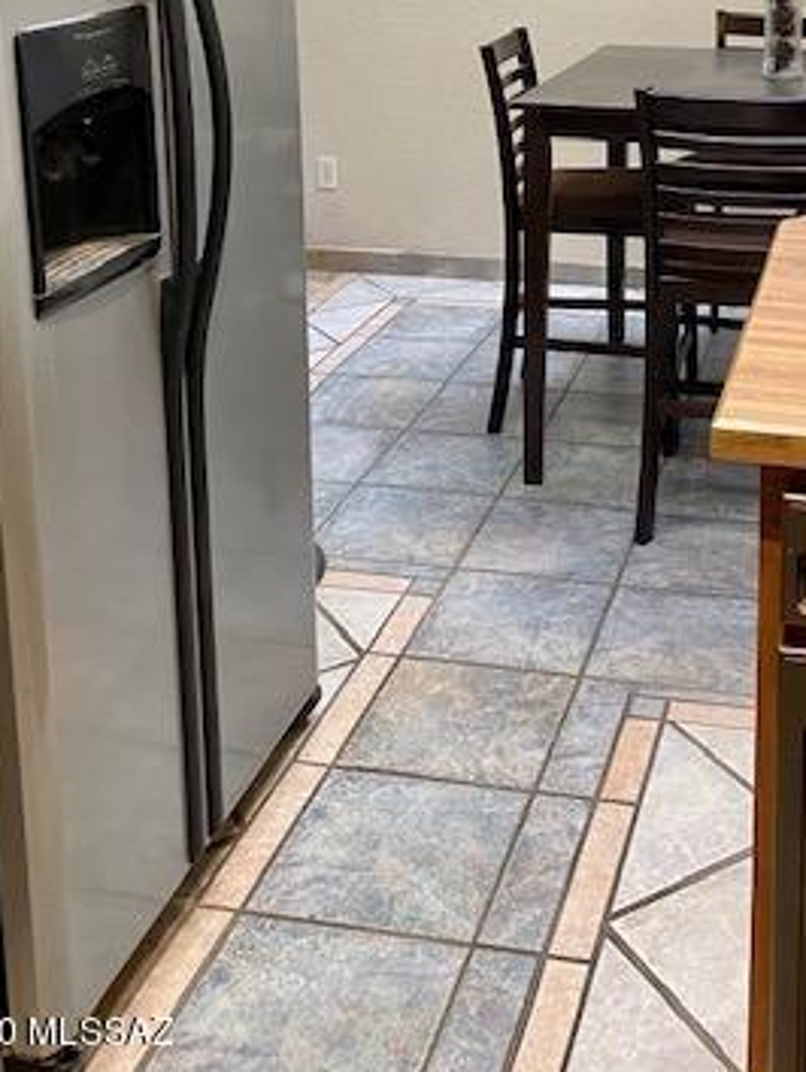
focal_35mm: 47
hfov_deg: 30.3
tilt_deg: -9.8
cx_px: 615
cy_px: 136
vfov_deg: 38.1
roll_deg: -1.0
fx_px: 1457
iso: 160
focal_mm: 4.25
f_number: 1.8
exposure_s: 1/60
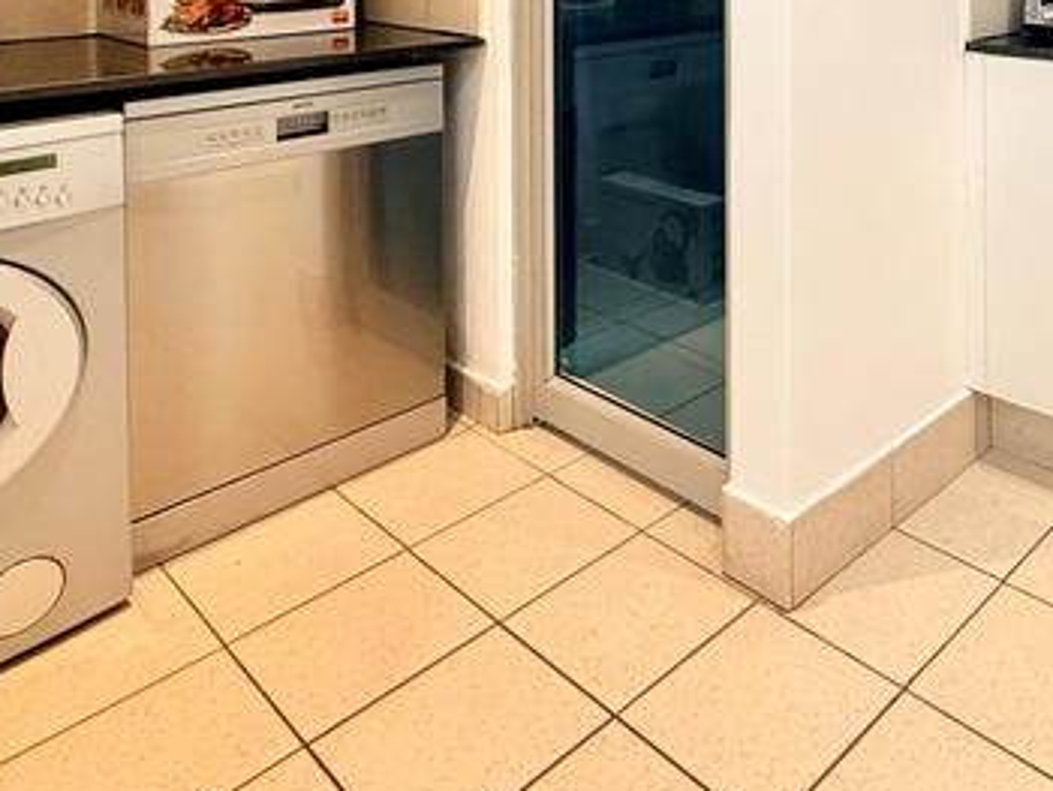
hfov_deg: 53.1
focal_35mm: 32
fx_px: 974
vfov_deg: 37.4
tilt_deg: -0.1
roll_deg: +0.9
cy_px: -69
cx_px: 842
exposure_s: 1/50
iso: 320
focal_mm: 2.22
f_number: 2.2
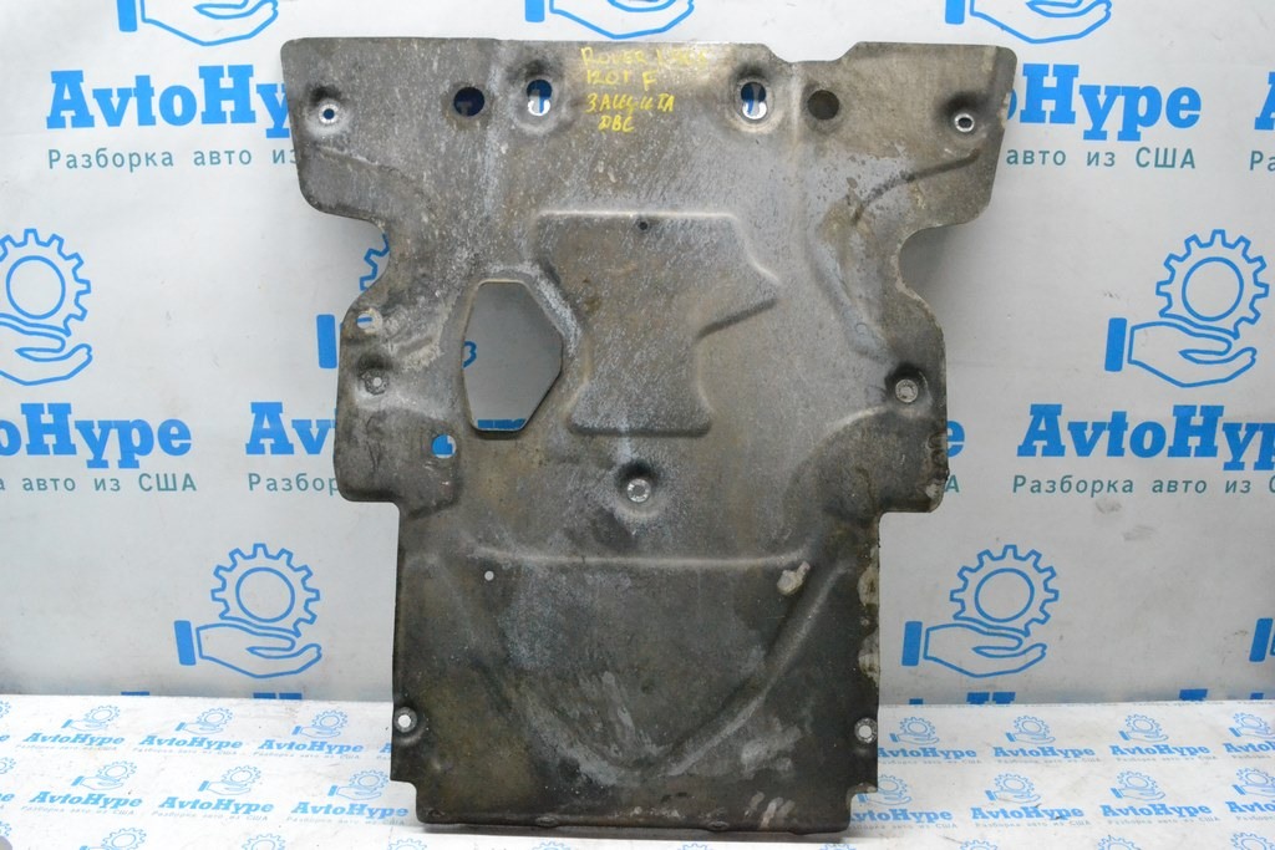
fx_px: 956
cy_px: 425
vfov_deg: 47.9
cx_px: 638
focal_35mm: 27
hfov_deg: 67.4
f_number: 10
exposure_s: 1/125
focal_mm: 18
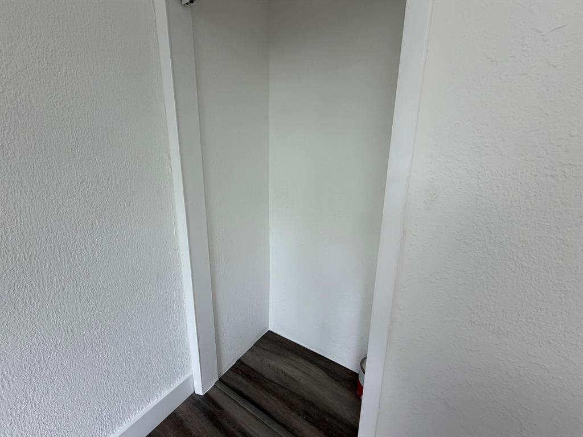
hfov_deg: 102.1
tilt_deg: -12.4
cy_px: 218
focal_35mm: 14
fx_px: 236
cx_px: 292
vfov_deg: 85.7
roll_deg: -0.9
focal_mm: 2.22
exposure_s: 1/120
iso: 100
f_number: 2.2
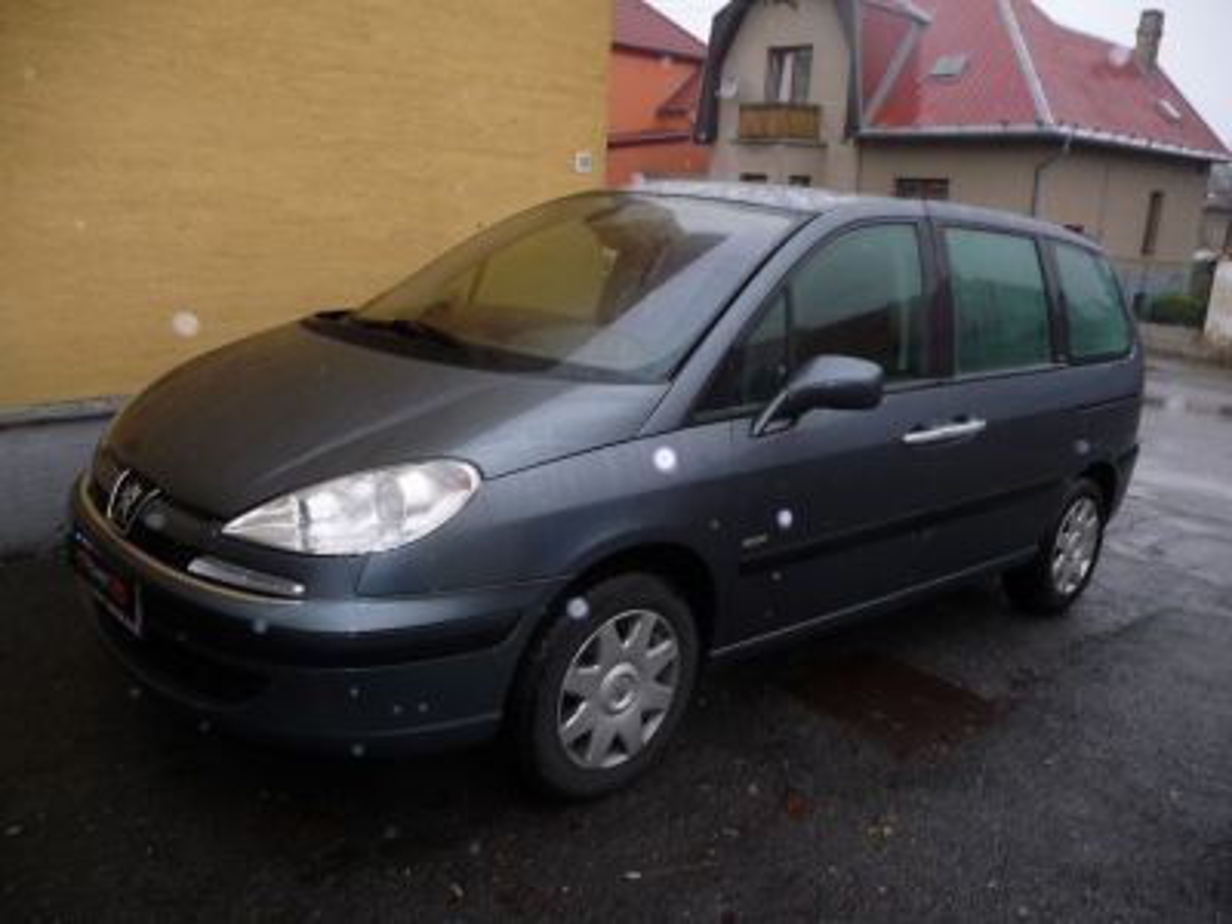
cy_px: 462
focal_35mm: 28
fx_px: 997
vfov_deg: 49.7
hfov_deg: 63.4
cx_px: 616
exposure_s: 1/30
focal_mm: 4.7
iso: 200
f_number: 3.3
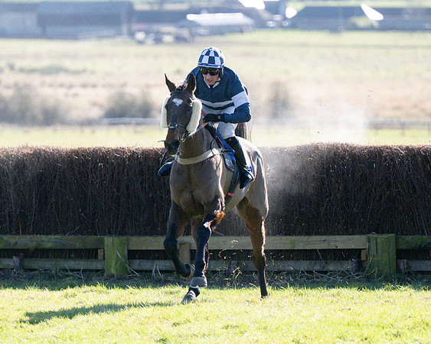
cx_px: 210
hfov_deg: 5.5
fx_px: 4451
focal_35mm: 349
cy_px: 182
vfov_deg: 4.4
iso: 400
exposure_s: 1/6400
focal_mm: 155
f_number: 2.8
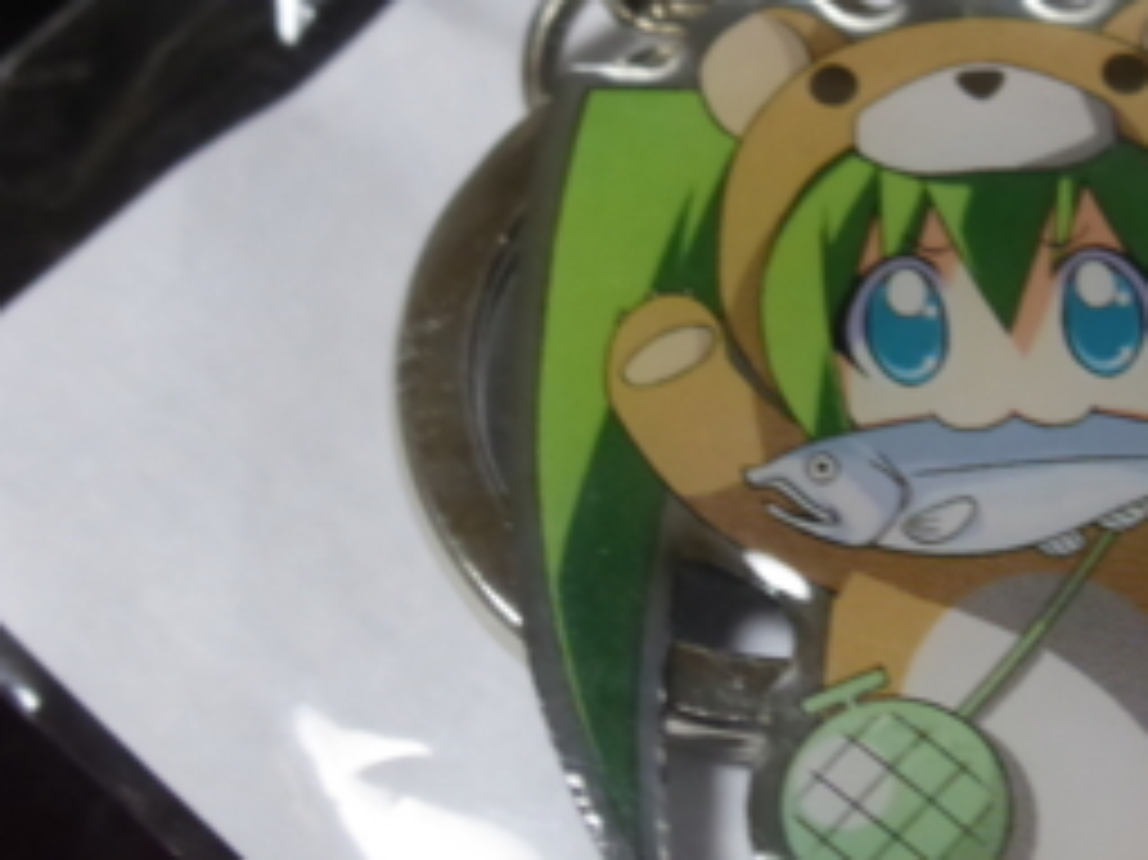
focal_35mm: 96
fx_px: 3182
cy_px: 486
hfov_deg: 20.2
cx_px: 941
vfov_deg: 15.4
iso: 400
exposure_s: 1/15
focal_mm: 9
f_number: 4.4
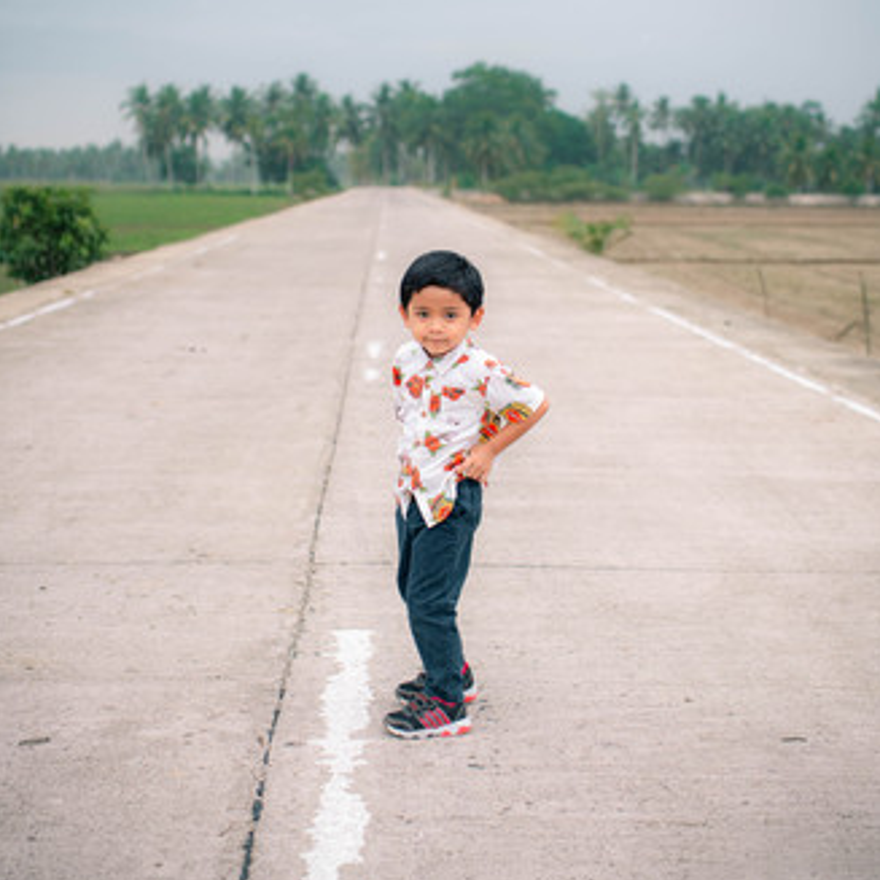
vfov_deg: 26.4
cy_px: 320
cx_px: 440
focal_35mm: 65
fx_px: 1869
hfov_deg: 26.5
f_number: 2.8
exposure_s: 1/1250
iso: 640
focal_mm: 50
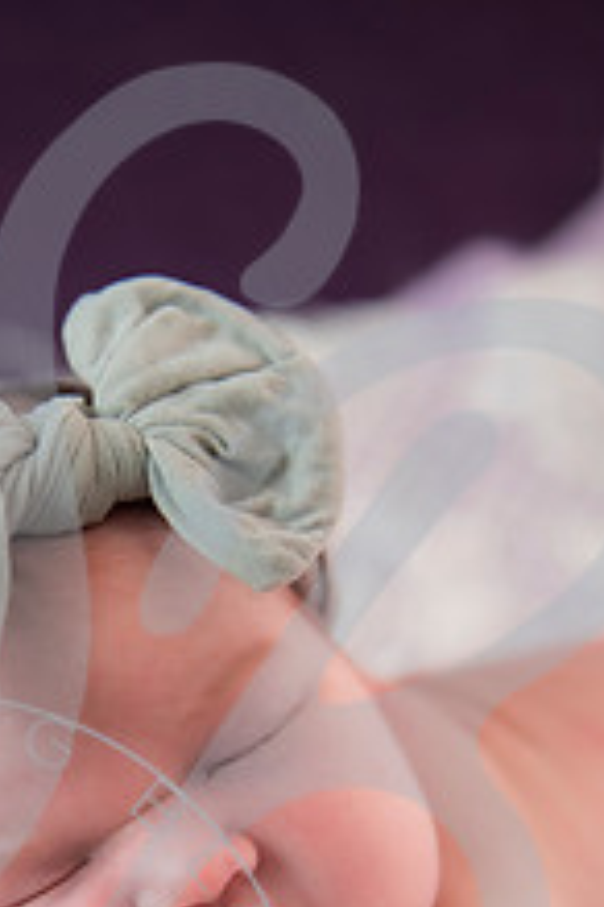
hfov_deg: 17.3
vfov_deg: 25.4
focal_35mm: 78
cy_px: 762
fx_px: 1963
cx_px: 112
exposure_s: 1/125
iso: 800
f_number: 2.8
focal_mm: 38
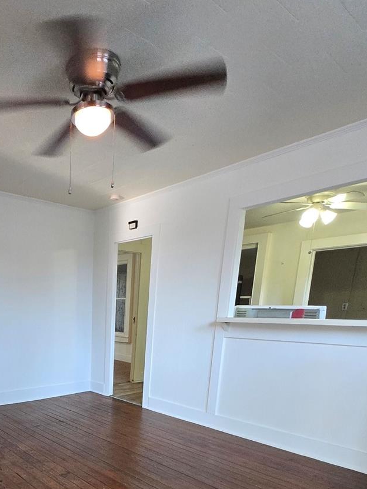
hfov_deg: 52.2
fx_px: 339
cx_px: 60
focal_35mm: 24
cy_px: 391
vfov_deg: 65.2
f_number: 2.2
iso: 320
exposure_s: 1/60
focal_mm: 1.7
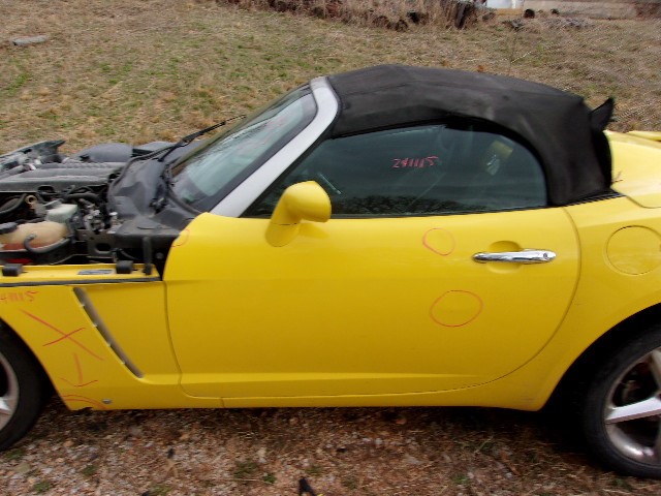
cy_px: 248
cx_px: 330
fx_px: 516
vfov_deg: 51.4
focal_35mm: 27
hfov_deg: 65.3
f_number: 10.4
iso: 80
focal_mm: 4.9
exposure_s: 1/38
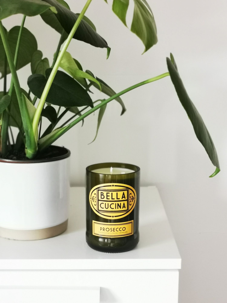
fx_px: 560
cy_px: 152
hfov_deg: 22.9
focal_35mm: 64
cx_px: 114
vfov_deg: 30.3
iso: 200
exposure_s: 1/60
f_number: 4
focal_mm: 5.56
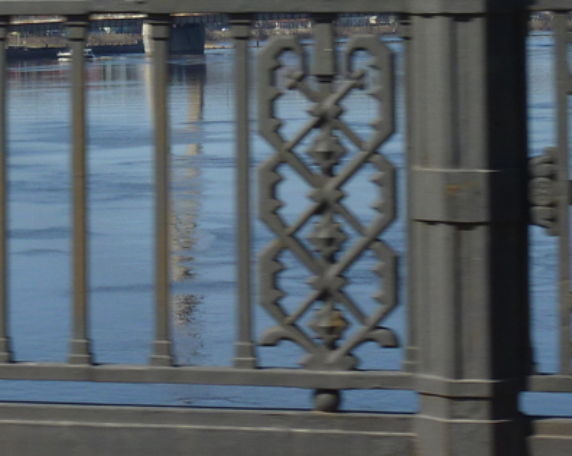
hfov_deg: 12.3
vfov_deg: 9.8
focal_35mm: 154
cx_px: -45
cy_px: -121
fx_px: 2604
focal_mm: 8.5
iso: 80
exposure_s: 1/500
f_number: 5.6
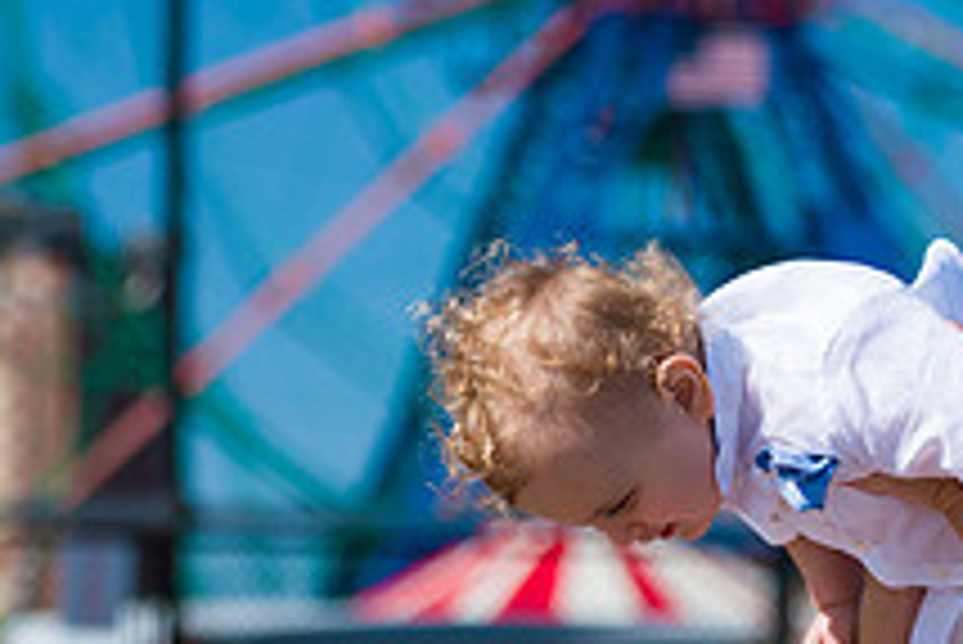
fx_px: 6156
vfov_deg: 6.0
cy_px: 396
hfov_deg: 8.9
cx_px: 824
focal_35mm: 230
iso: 200
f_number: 3.2
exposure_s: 1/6400
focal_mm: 85
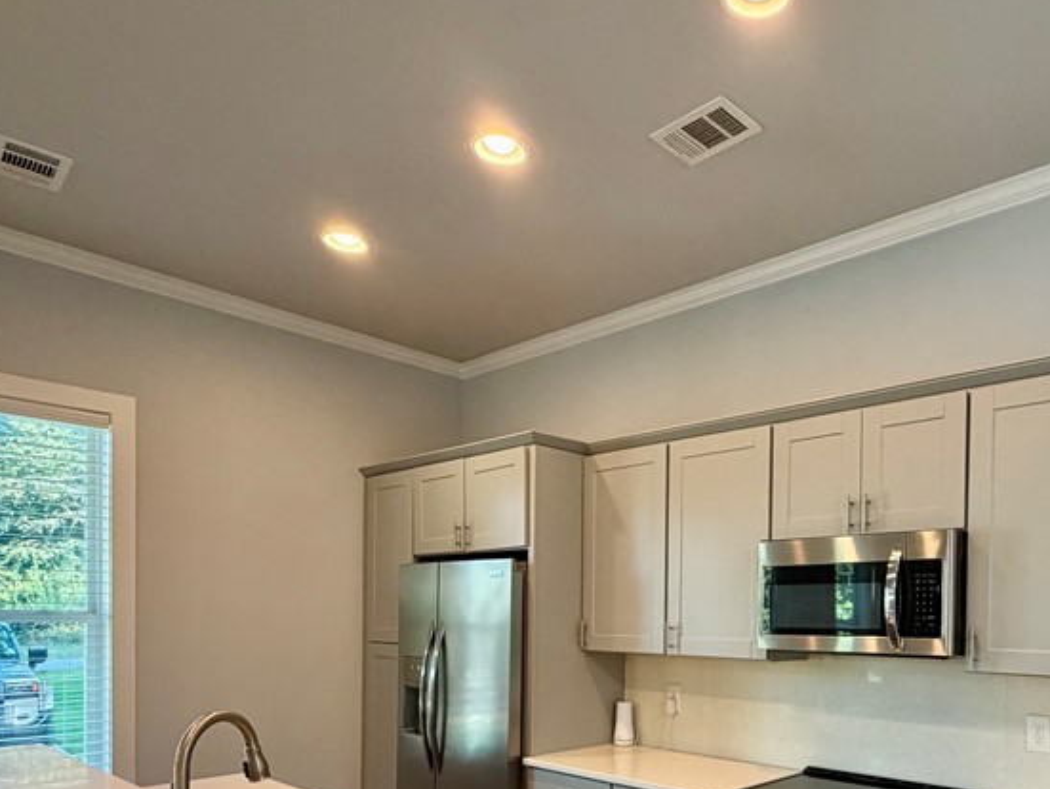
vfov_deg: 50.0
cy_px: 631
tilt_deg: -1.1
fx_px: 789
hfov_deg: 65.1
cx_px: 718
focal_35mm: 26
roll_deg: -0.5
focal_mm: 2.22
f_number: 2.2
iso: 320
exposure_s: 1/120
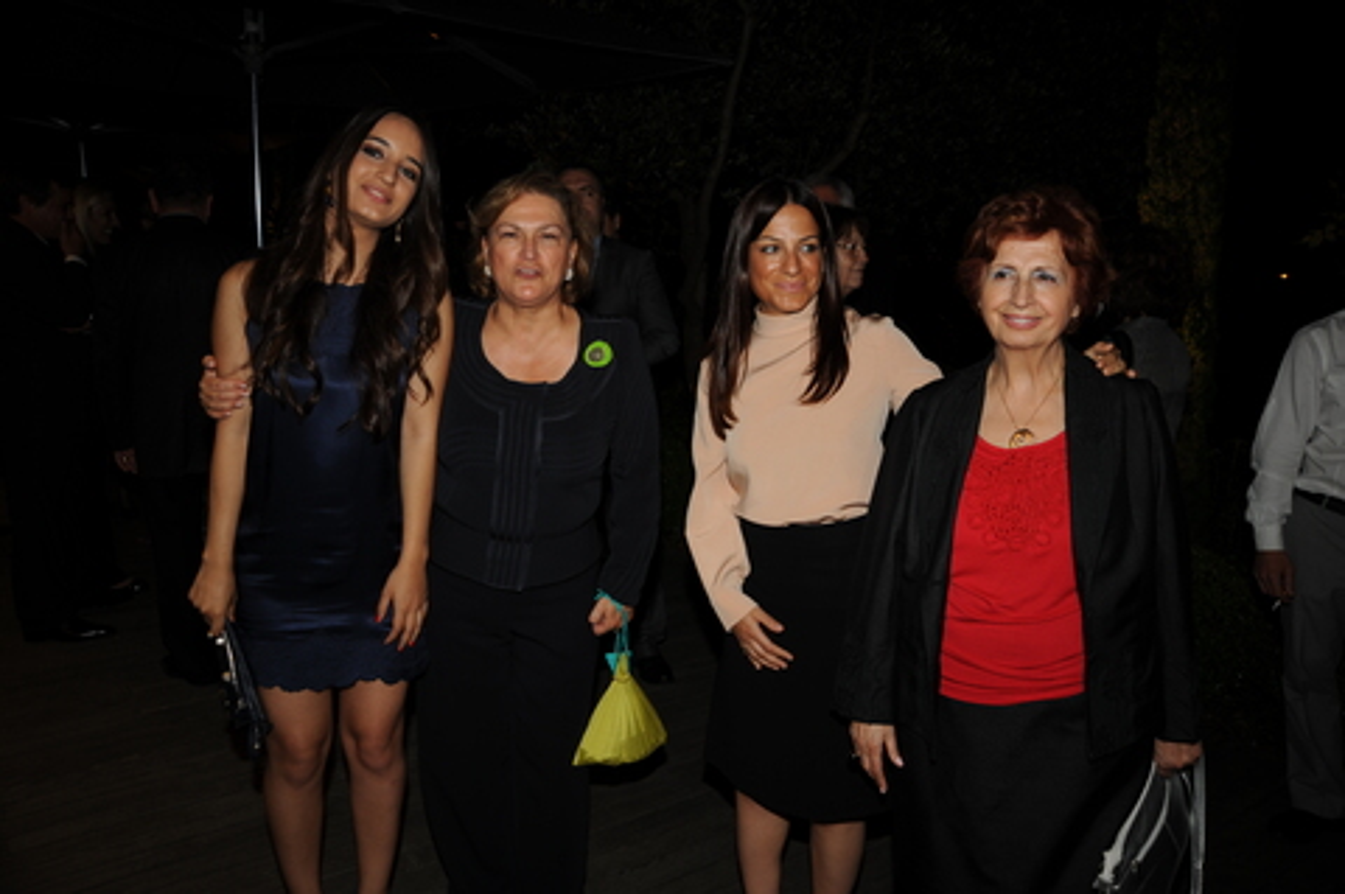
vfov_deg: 46.3
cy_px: 447
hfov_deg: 65.5
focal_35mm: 28
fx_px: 1045
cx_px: 672
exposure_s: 1/60
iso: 400
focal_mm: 28
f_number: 5.6
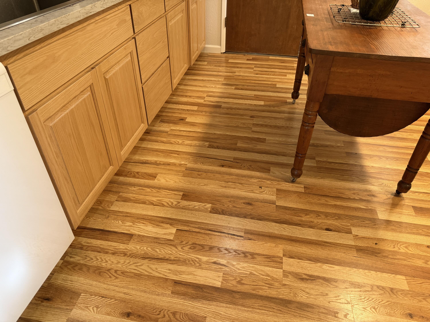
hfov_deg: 71.6
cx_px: 215
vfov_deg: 56.8
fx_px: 298
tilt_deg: -37.8
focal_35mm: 24
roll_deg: +0.0
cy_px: 161
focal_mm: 6.76
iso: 250
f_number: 1.78
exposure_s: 1/60
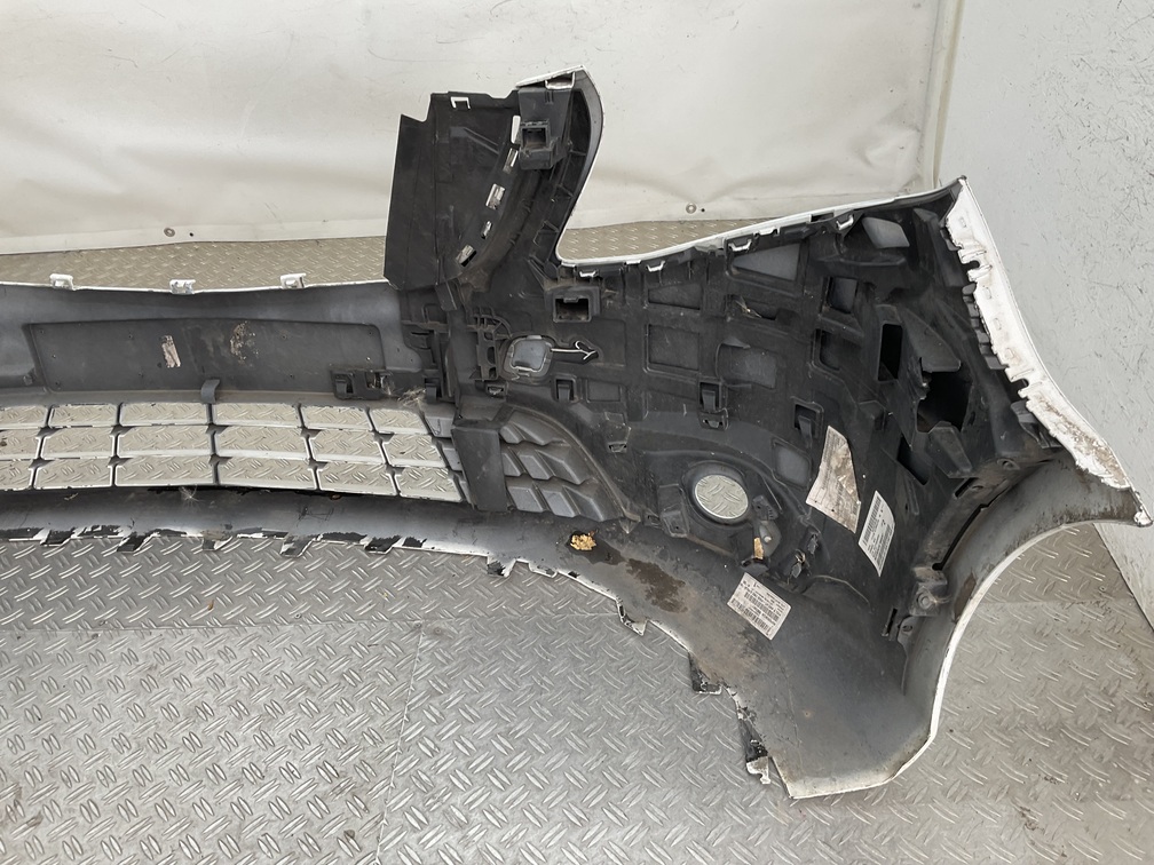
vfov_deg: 48.2
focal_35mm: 29
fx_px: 967
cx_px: 577
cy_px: 432
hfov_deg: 61.7
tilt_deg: -36.4
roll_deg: +3.7
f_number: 1.8
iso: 20
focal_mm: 3
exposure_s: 1/100
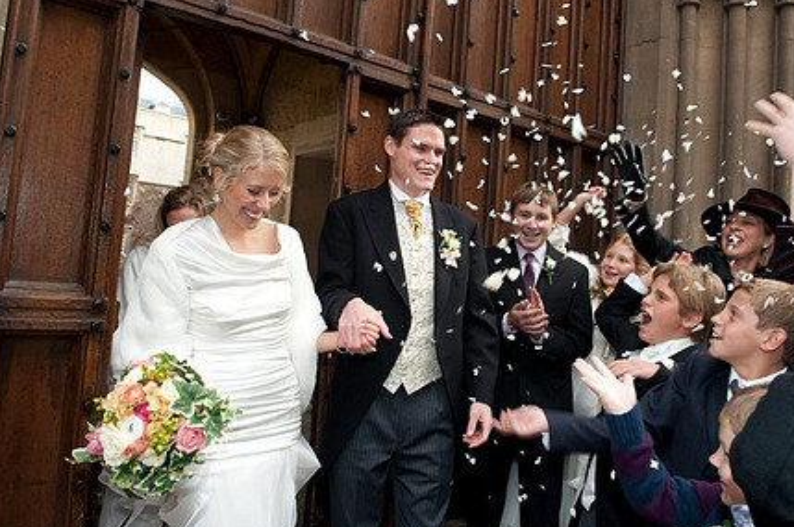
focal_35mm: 23
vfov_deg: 54.6
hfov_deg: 74.5
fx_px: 507
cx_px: 285
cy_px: 316
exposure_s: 1/125
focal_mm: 17
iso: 400
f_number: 5.6
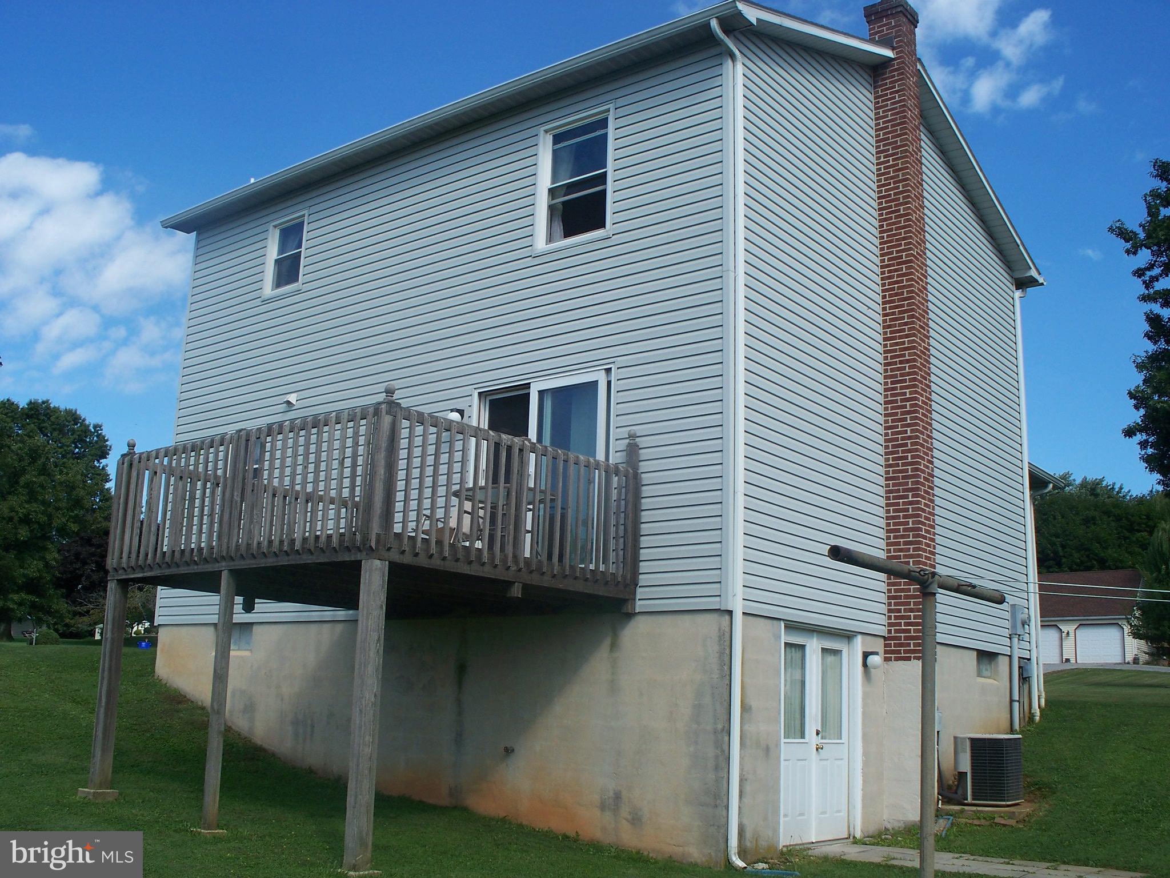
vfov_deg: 39.7
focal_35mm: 36
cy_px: 439
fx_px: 1217
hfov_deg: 51.4
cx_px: 585
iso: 80
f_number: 5
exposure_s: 1/400
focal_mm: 7.54
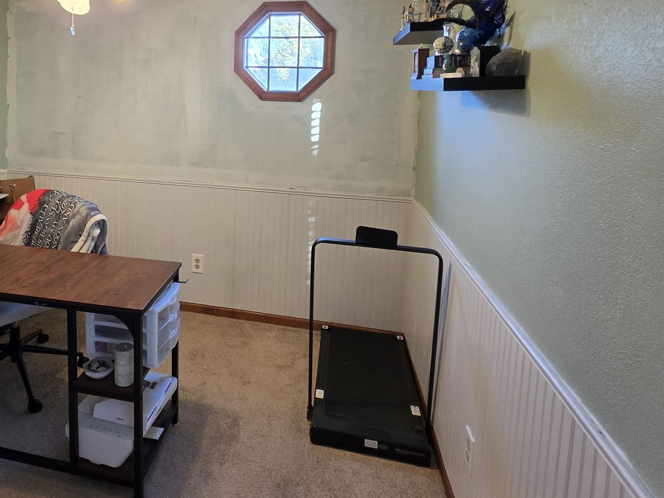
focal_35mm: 24
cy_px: 125
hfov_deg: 68.3
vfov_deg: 54.2
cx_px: 191
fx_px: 460
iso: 200
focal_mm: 2.2
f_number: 1.9
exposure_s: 1/60
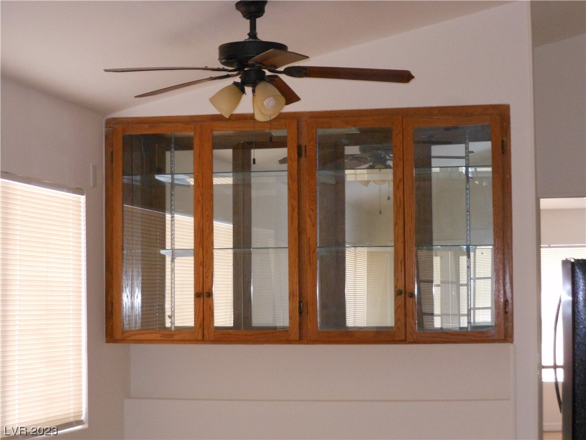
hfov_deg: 26.3
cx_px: 293
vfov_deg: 19.9
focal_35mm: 74
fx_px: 1253
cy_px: 220
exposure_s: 1/60
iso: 500
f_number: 5.2
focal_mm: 13.2
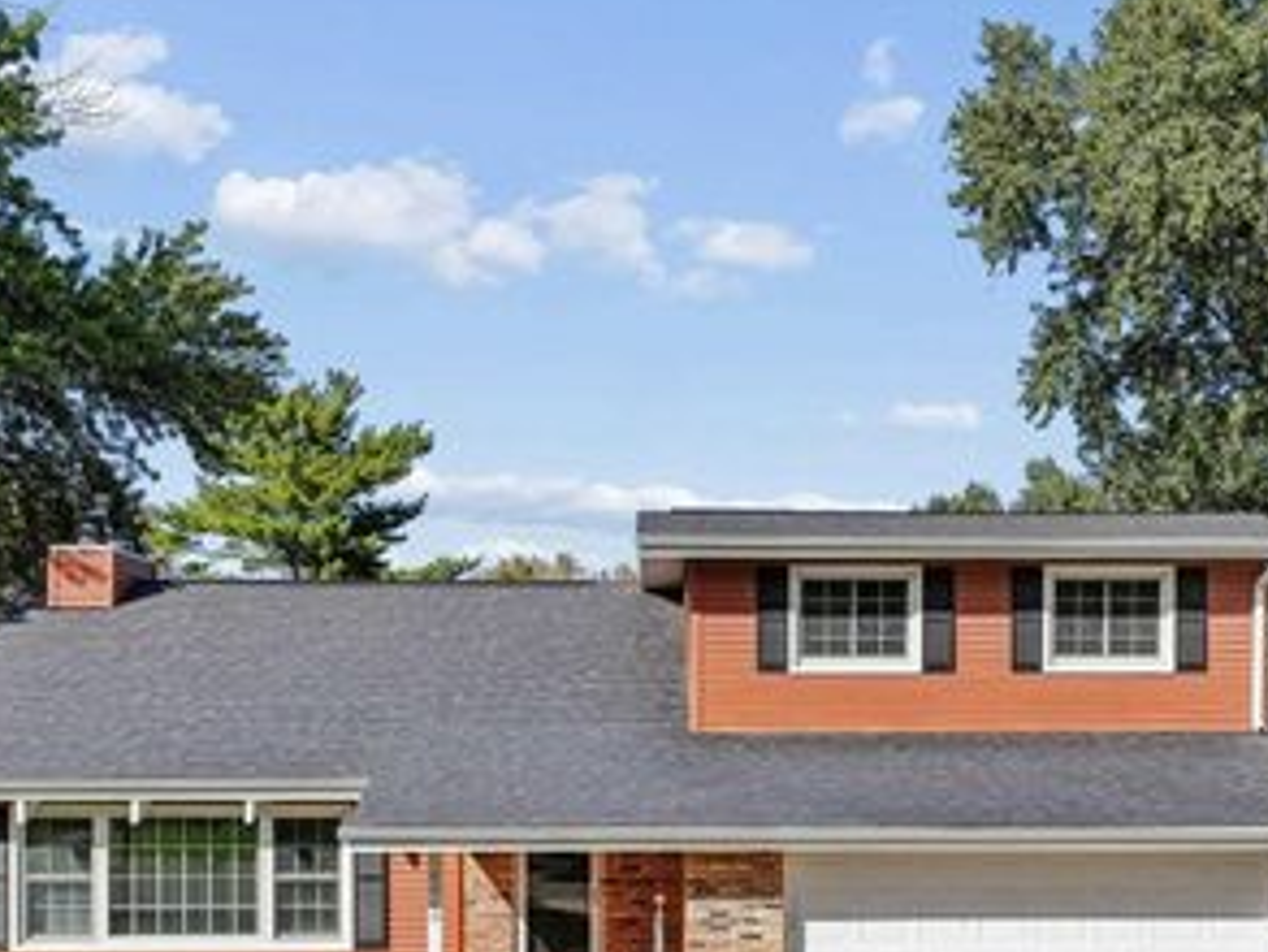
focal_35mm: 41
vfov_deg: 34.0
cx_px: 679
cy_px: 781
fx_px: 1502
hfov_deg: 45.7
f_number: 8
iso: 200
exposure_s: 1/15
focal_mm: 12.3
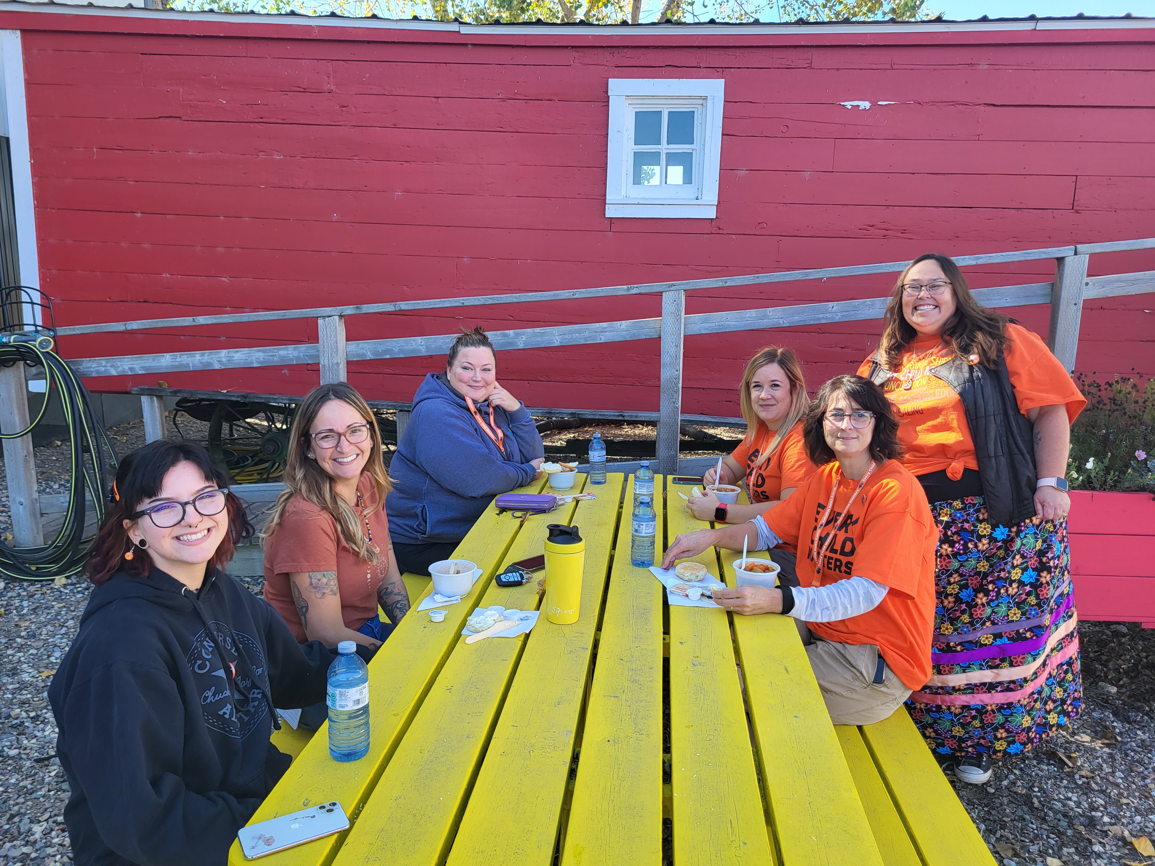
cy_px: 433
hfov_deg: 67.3
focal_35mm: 26
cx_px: 578
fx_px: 868
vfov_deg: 53.1
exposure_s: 1/341
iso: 40
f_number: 1.8
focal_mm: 5.4
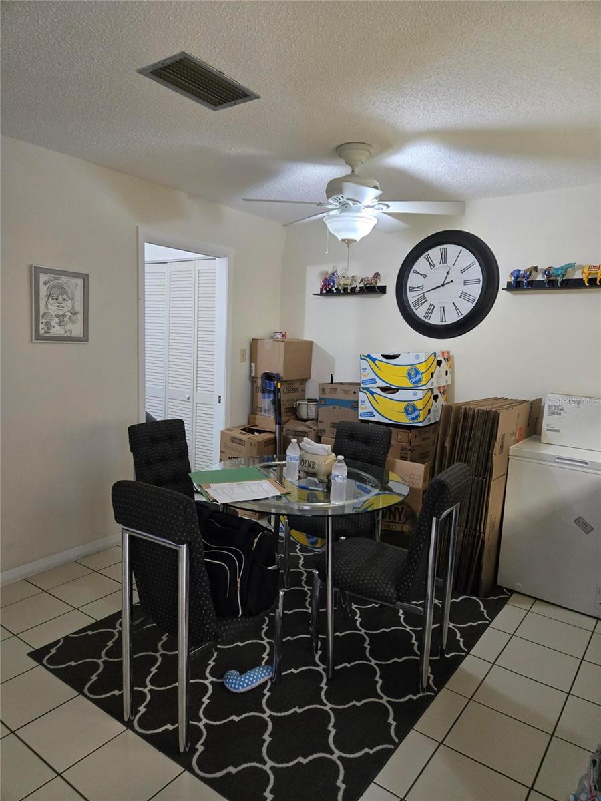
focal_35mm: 23
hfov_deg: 58.9
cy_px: 400
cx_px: 300
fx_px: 532
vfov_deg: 73.9
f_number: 1.8
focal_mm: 5.4
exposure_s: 1/120
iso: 500
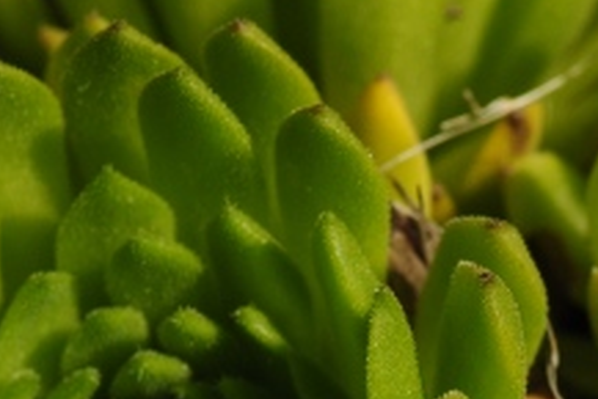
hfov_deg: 4.4
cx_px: 551
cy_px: 658
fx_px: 7810
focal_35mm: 470
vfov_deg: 2.9
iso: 200
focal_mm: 85
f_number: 10
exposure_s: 1/250
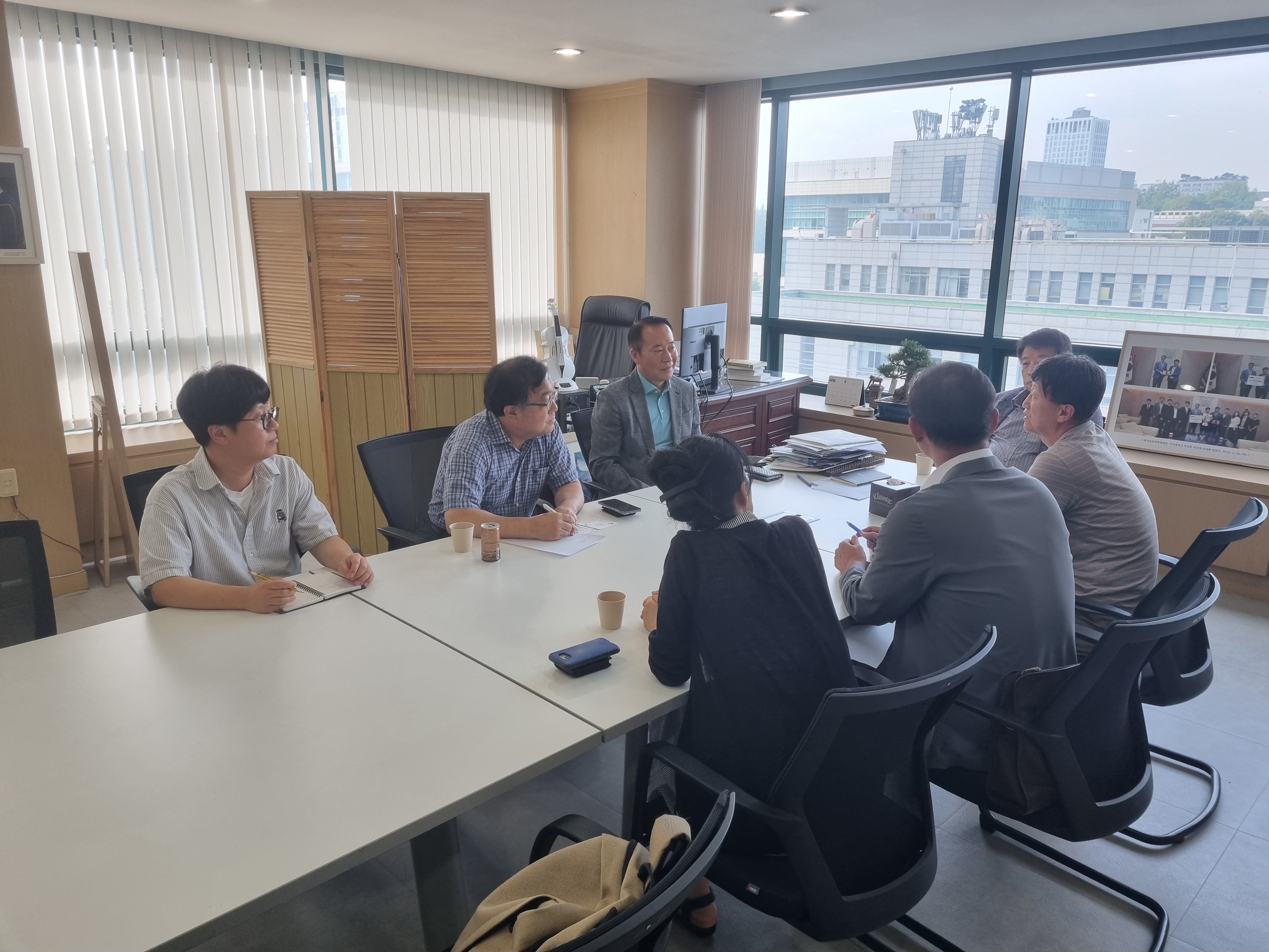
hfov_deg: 67.3
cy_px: 476
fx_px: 953
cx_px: 634
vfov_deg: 53.1
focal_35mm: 26
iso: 100
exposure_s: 1/120
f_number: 1.8
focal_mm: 5.4
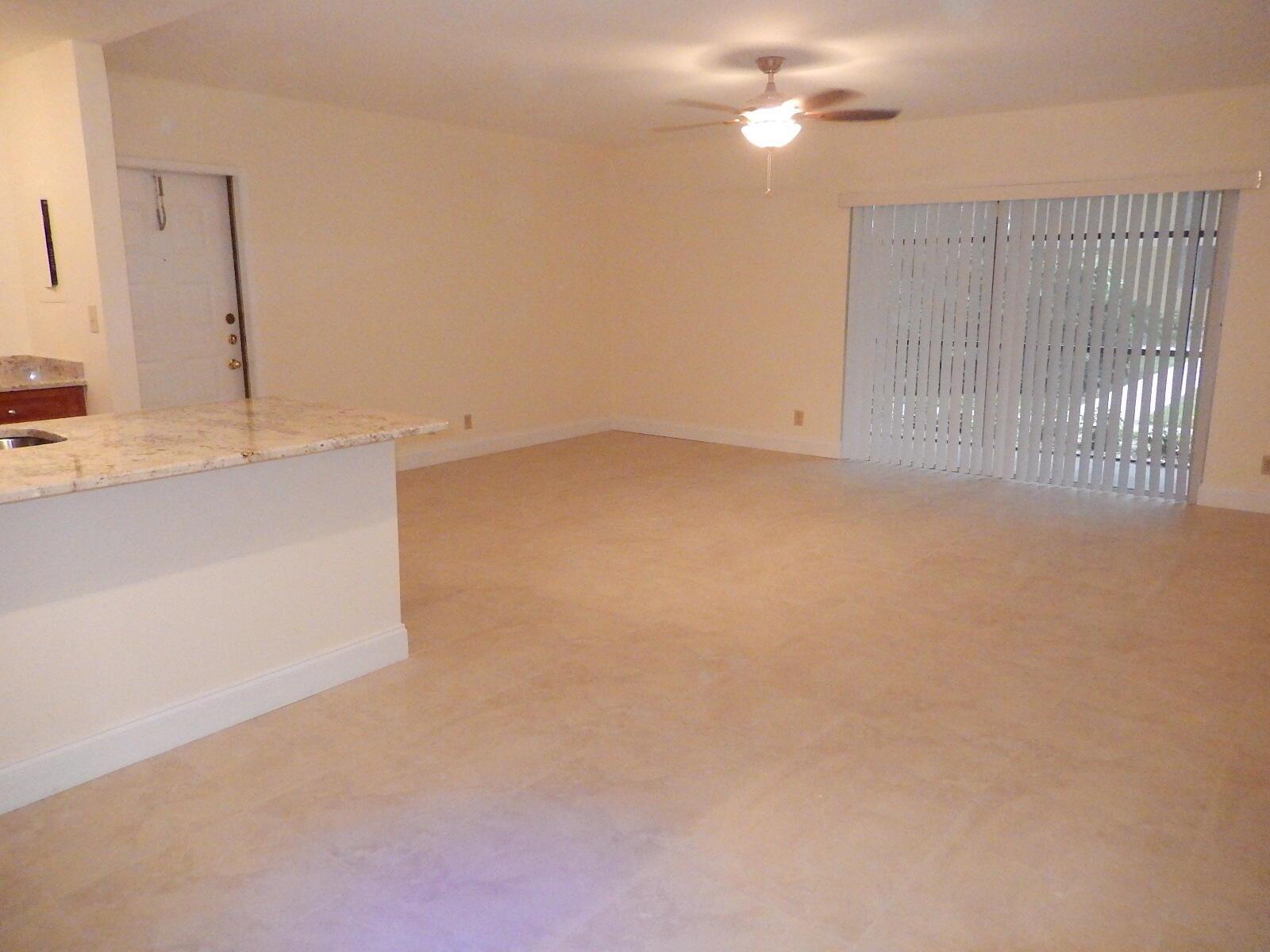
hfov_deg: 69.4
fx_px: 917
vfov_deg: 54.9
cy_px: 476
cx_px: 635
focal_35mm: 25
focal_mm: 4.5
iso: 1600
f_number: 3.4
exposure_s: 1/80
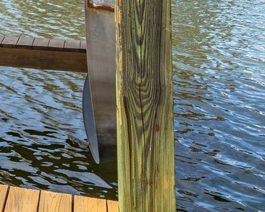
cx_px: -150
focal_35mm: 74
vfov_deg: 18.6
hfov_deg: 21.1
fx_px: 581
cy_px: -95
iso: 125
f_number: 14
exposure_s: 1/125
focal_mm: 15
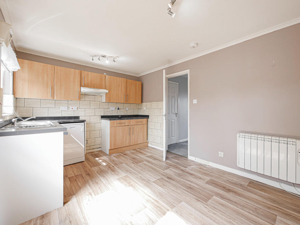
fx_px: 121
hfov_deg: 102.1
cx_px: 150
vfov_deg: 85.7
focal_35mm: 14
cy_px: 112
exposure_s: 1/60
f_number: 4
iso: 250
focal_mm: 7
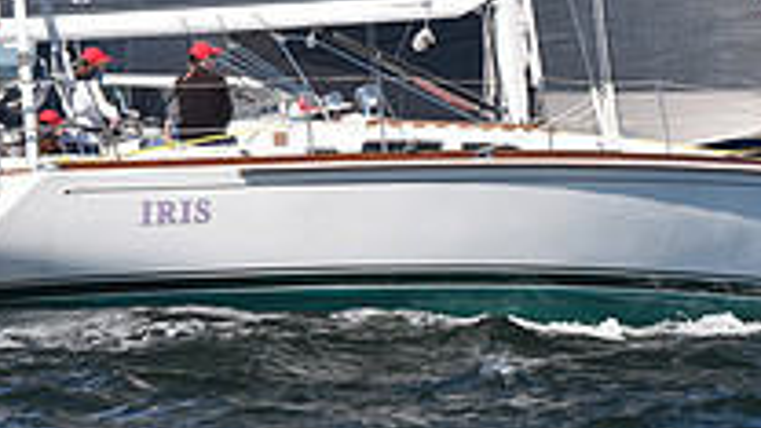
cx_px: 516
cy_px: 53
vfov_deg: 3.0
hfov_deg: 5.3
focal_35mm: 409
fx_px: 8253
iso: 200
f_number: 4.5
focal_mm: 140
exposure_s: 1/800
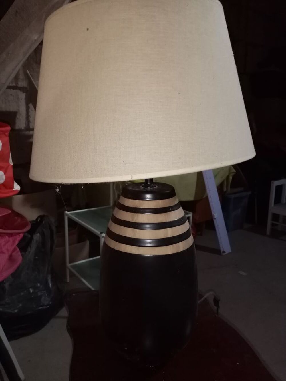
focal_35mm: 26
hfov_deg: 53.1
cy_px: 190
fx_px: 286
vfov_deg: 67.3
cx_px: 143
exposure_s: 1/25
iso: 456
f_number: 1.8
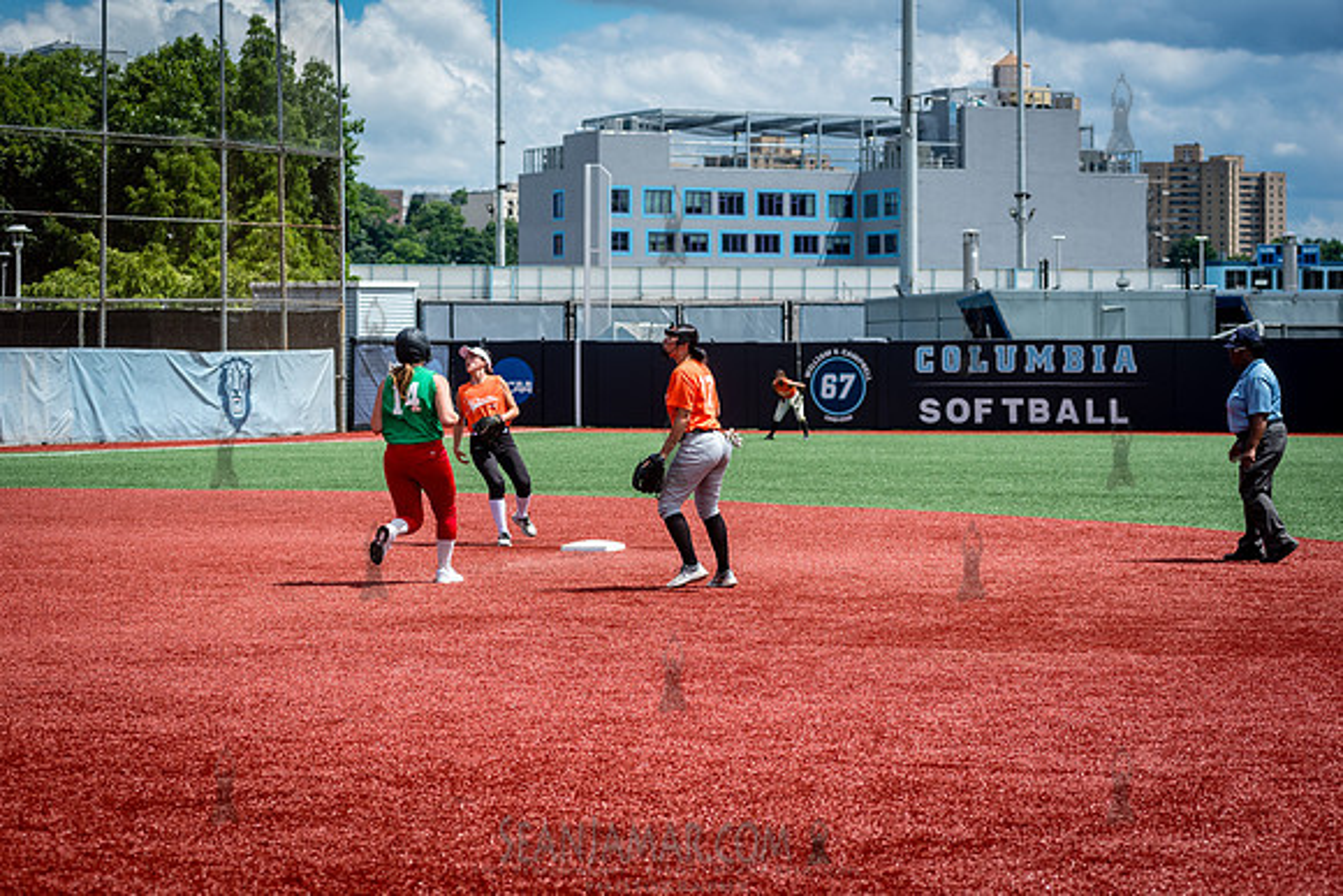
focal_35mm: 86
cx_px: 672
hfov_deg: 23.6
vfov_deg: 15.9
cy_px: 448
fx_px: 3209
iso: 400
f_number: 4.5
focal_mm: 86
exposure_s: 1/2500
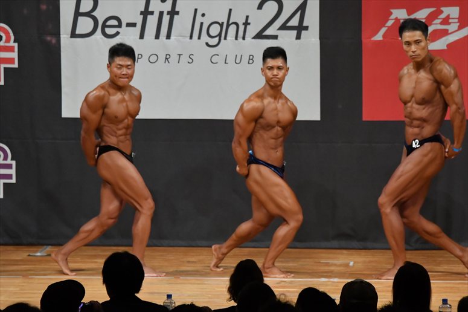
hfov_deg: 7.6
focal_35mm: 270
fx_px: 3508
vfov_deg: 5.1
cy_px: 156
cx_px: 234
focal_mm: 180
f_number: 5.6
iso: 6400
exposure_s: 1/400
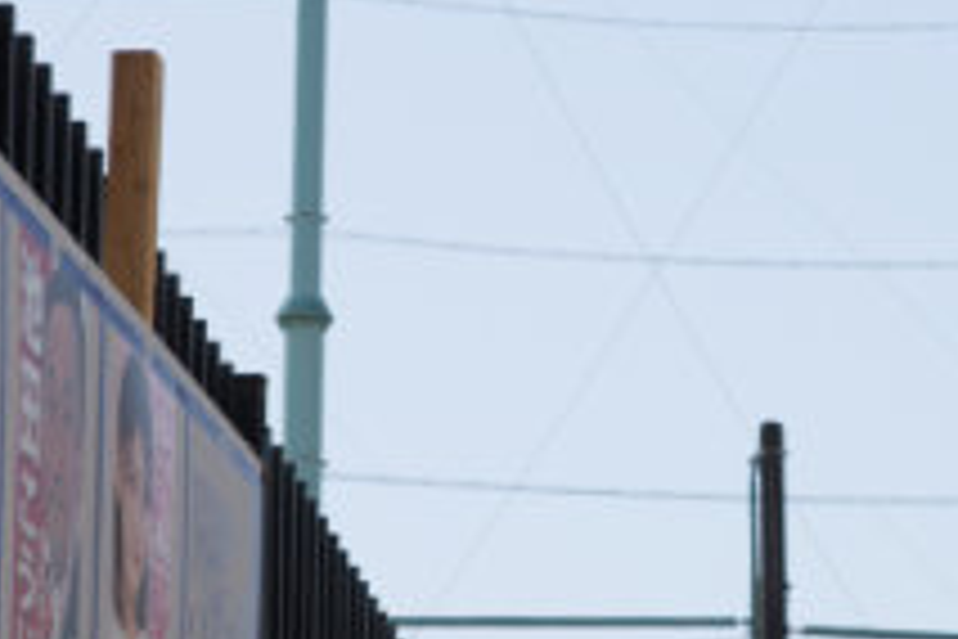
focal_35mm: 225
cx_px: 855
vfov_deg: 6.1
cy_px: 670
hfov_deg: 9.1
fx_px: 5987
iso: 100
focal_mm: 26
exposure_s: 1/500
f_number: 5.6
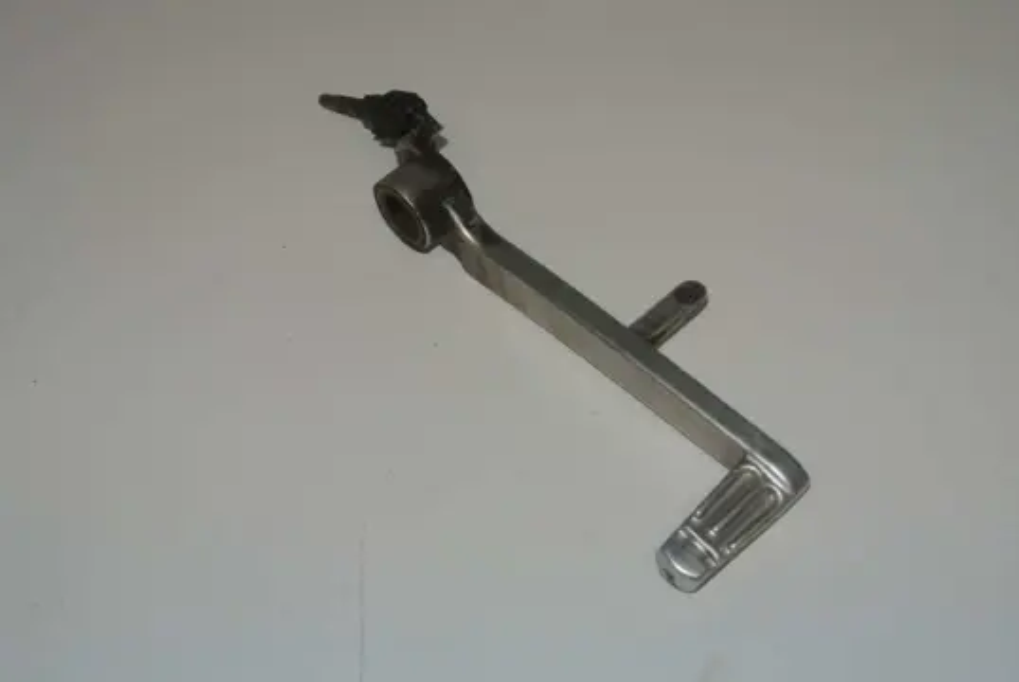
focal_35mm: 61
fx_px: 1728
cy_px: 341
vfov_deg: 22.3
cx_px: 510
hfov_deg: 32.8
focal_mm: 22.7
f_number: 5
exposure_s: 1/60
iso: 200
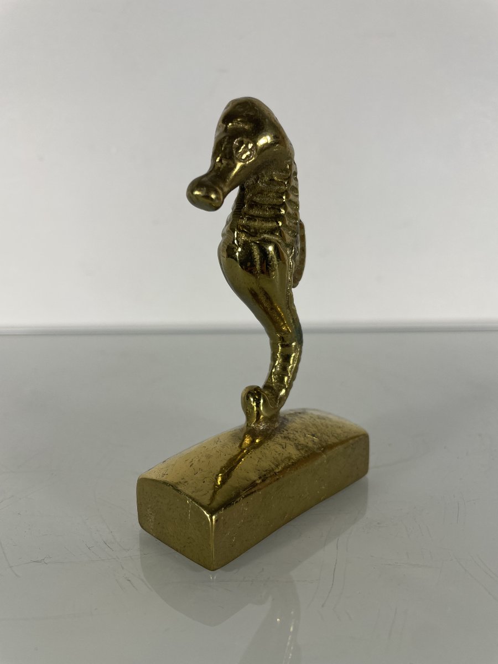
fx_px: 499
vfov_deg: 67.3
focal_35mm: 26
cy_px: 332
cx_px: 249
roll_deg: +0.5
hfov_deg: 53.1
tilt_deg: -15.7
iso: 32
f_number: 1.6
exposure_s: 1/219
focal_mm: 4.2
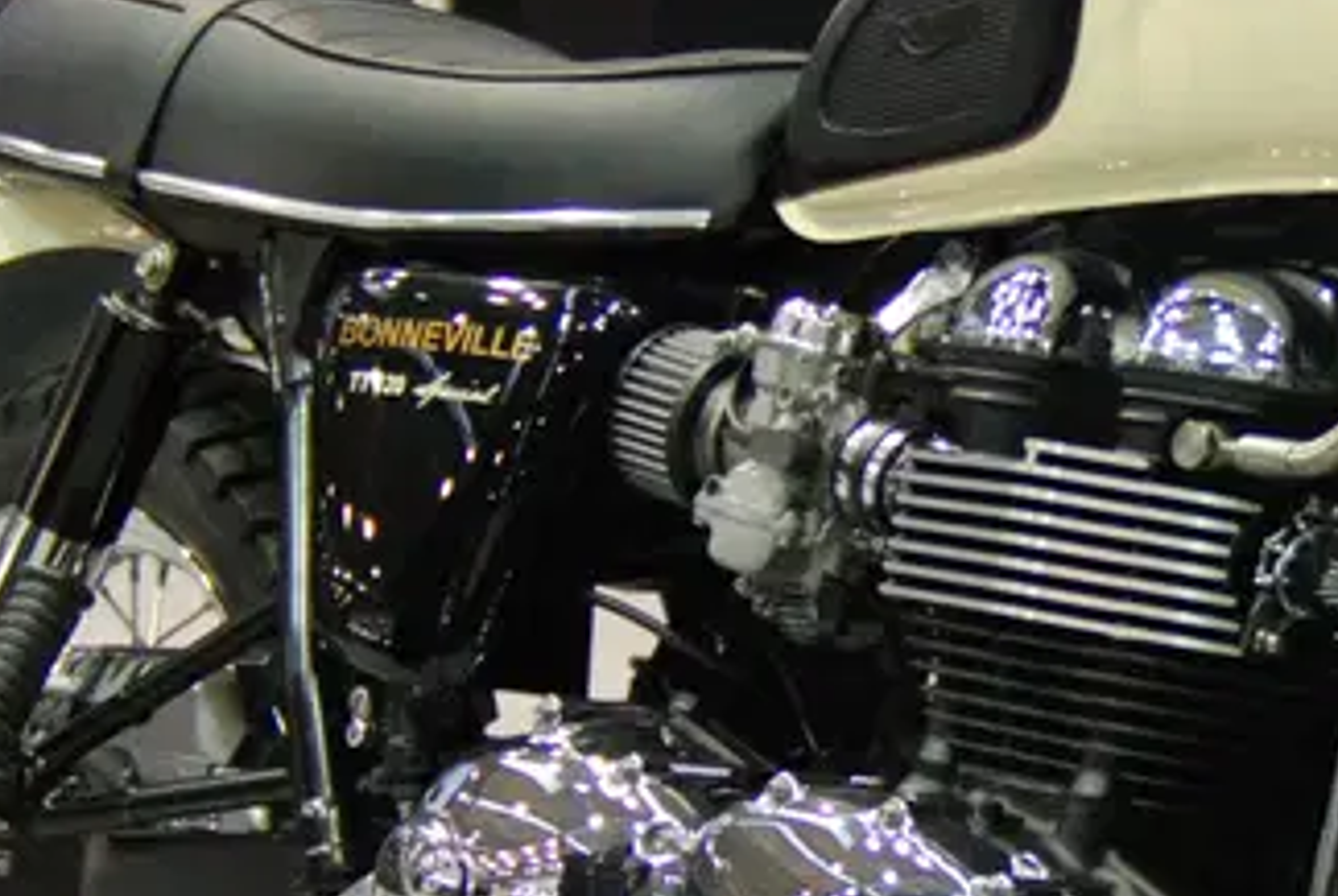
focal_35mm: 111
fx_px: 4131
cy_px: 510
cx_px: 1113
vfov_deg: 12.4
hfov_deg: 18.2
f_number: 2.8
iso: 1000
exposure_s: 1/200
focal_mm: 20
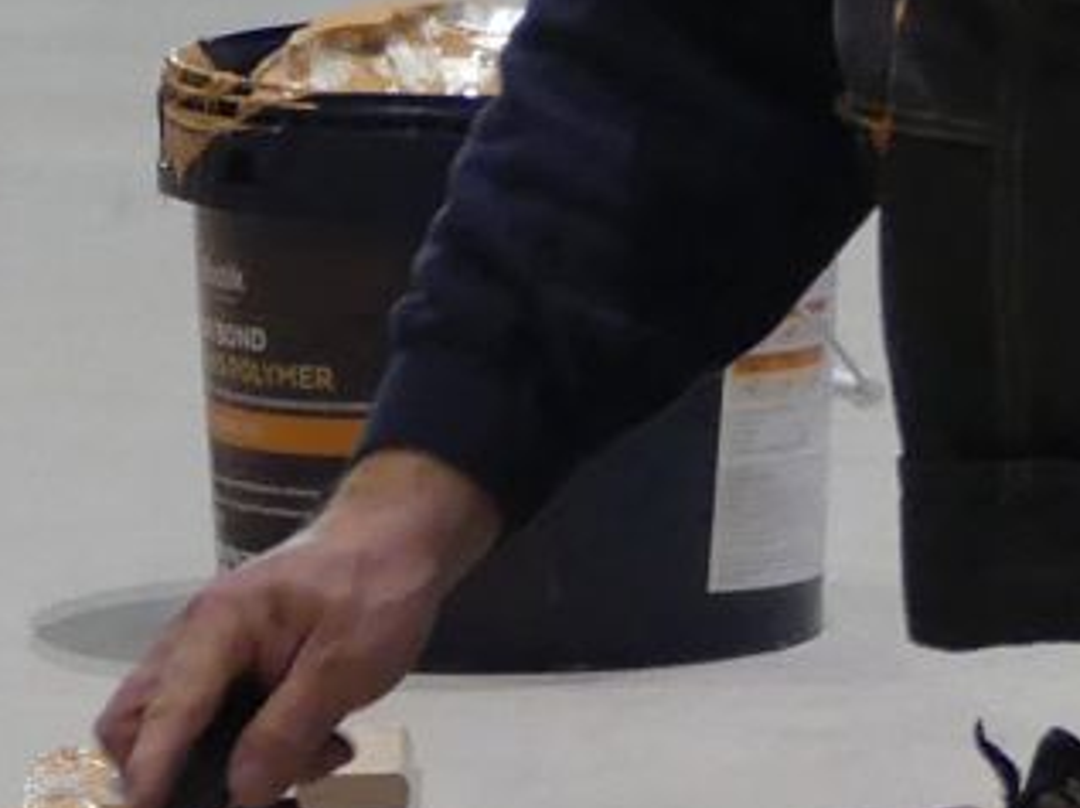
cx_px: -1066
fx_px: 23435
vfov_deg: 2.0
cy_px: -341
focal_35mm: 752
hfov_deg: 2.6
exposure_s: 1/80
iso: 250
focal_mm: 22.2
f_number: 2.8
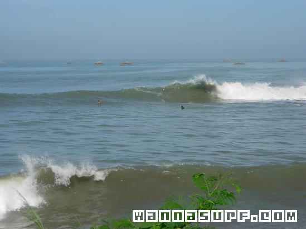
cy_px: 114
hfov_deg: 17.4
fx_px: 999
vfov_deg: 13.1
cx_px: 153
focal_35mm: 113
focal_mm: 23.4
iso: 64
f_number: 4.9
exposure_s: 1/861
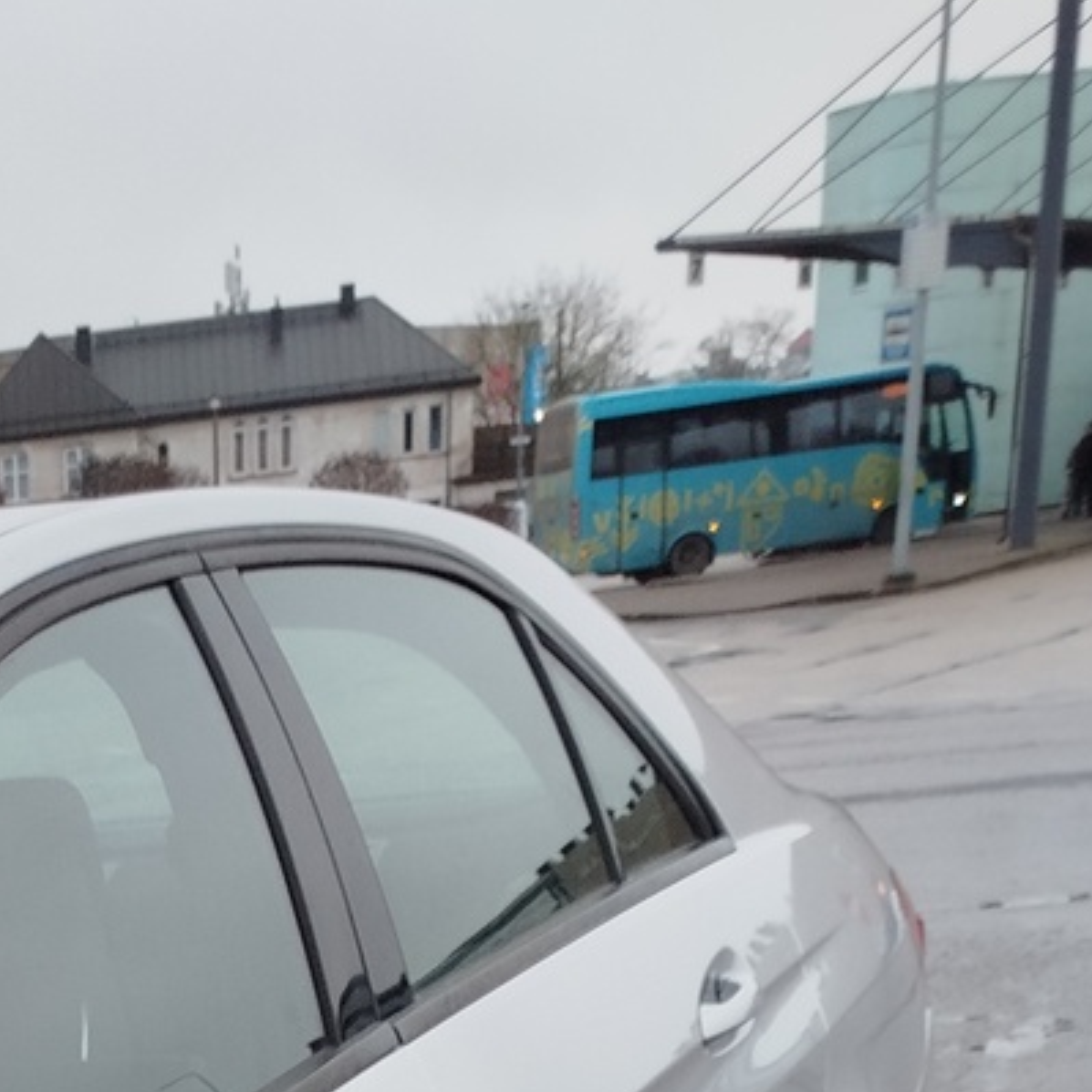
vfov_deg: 16.5
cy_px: 2050
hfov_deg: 18.7
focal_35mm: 85
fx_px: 3034
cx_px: -405
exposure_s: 1/100
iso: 80
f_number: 1.7
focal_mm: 5.31
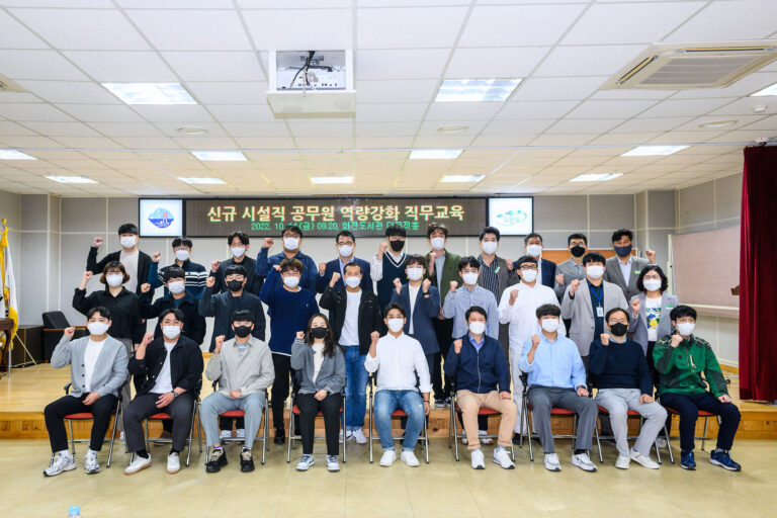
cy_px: 259
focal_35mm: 31
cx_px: 388
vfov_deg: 42.3
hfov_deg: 60.3
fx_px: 669
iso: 2000
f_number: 6.3
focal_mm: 31
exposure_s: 1/100
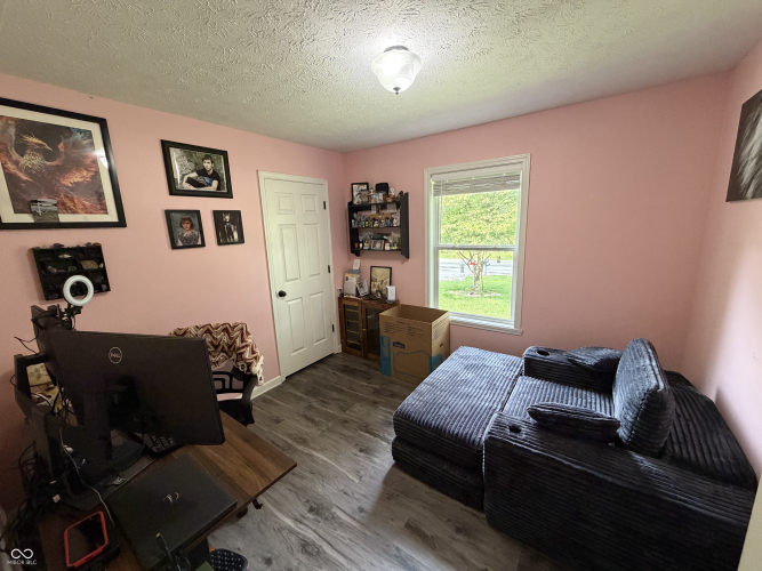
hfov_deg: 102.1
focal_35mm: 14
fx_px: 308
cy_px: 286
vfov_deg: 85.7
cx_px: 381
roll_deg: +2.3
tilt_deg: -11.6
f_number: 2.2
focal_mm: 2.22
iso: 400
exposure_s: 1/60
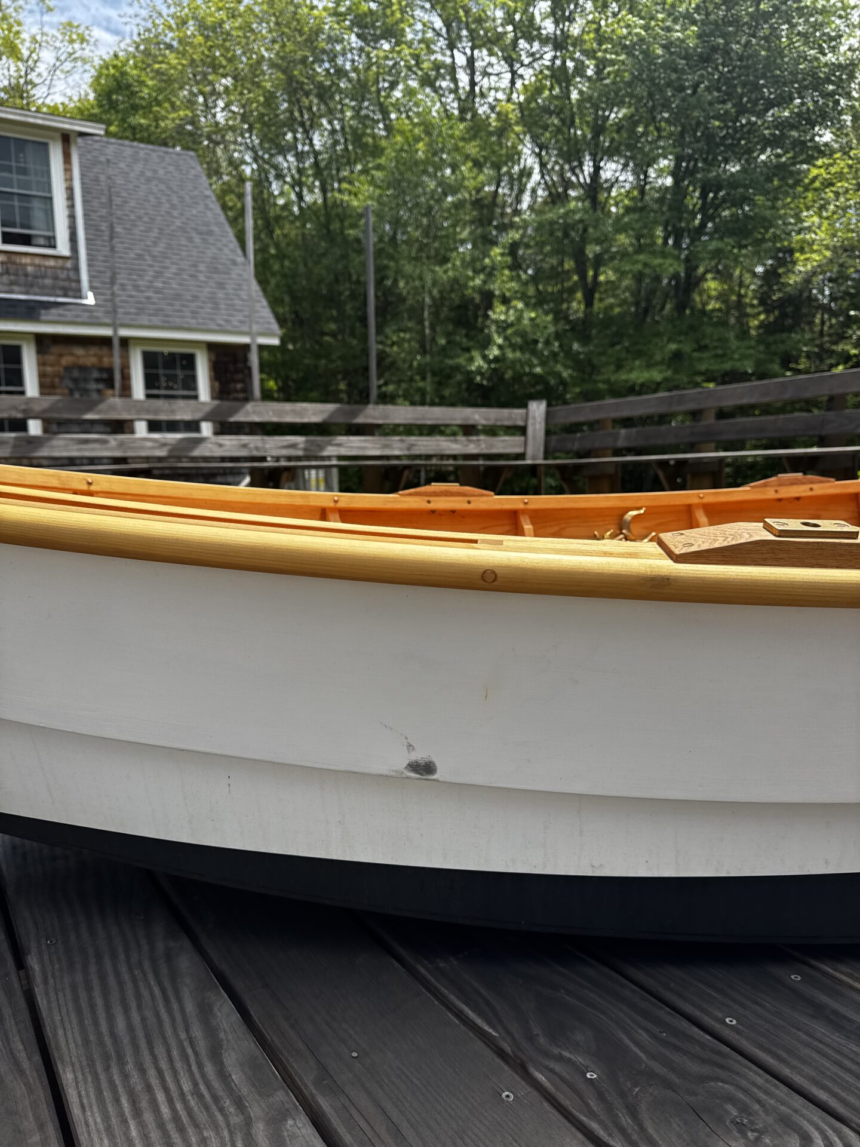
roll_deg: +1.9
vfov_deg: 71.6
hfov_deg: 56.8
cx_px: 430
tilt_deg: -7.2
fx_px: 795
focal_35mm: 24
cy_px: 574
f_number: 1.78
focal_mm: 6.76
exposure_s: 1/2506
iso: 80
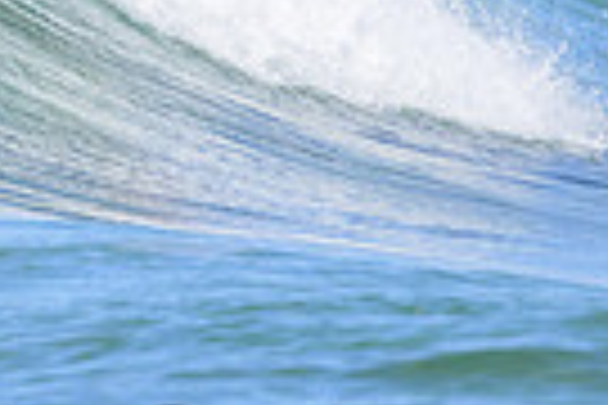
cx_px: 135
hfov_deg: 0.7
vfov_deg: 0.5
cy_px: -299
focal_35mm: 3017
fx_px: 50950
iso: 1600
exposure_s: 1/2000
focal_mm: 700
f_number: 11
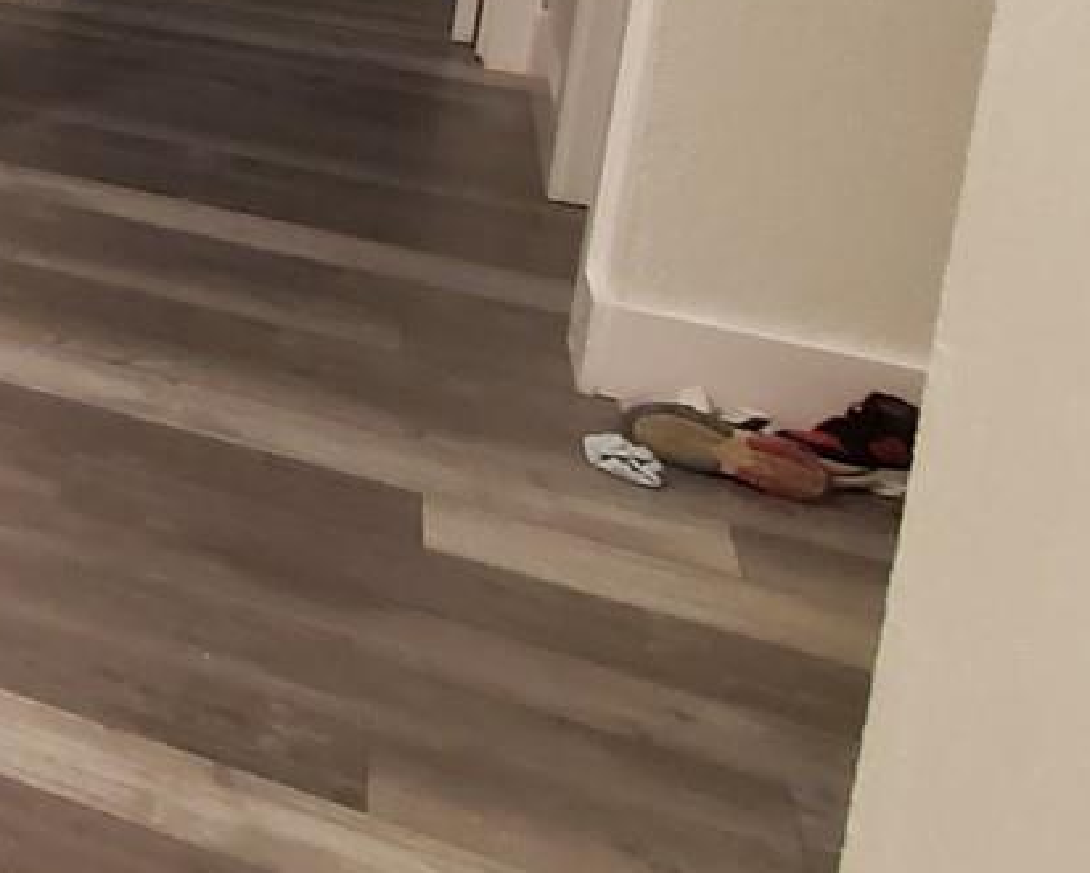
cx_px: -1548
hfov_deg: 15.1
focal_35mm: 63
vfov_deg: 21.6
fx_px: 2033
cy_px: -291
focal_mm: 1.8
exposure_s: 1/30
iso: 400
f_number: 2.2
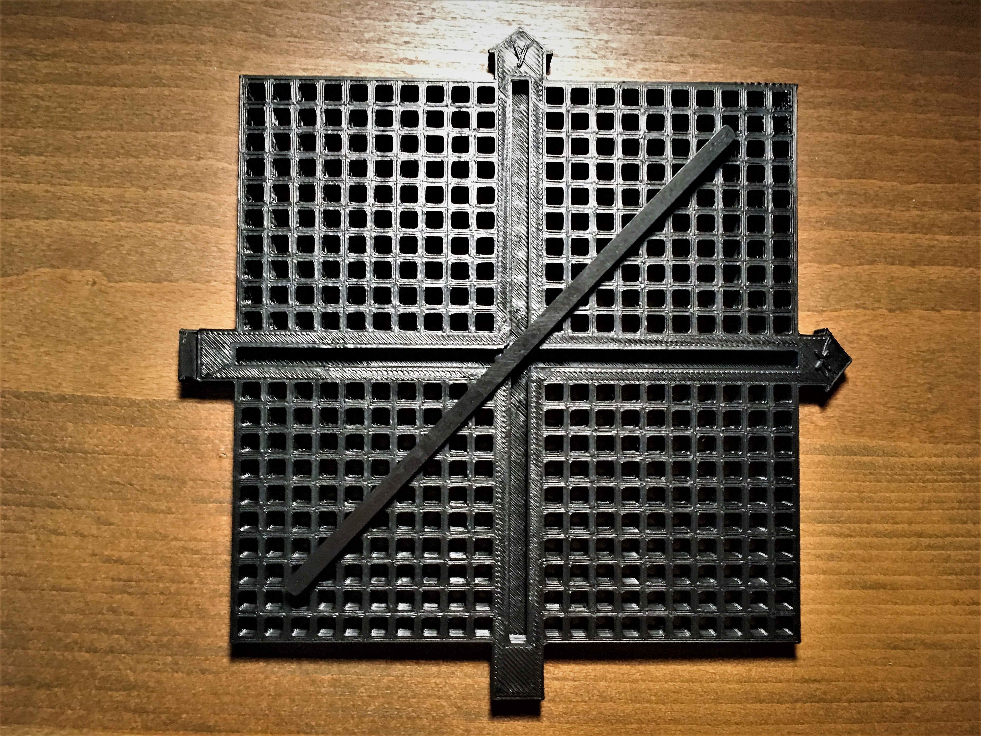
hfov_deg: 61.7
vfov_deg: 48.2
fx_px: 822
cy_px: 368
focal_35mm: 29
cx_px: 490
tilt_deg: -87.1
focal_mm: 4.15
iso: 200
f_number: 2.2
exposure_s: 1/20
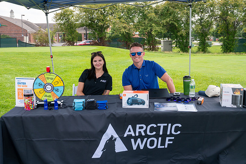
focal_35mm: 37
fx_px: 249
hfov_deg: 52.5
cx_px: 129
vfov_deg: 36.3
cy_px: 75
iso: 250
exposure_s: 1/400
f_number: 6.3
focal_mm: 33.5
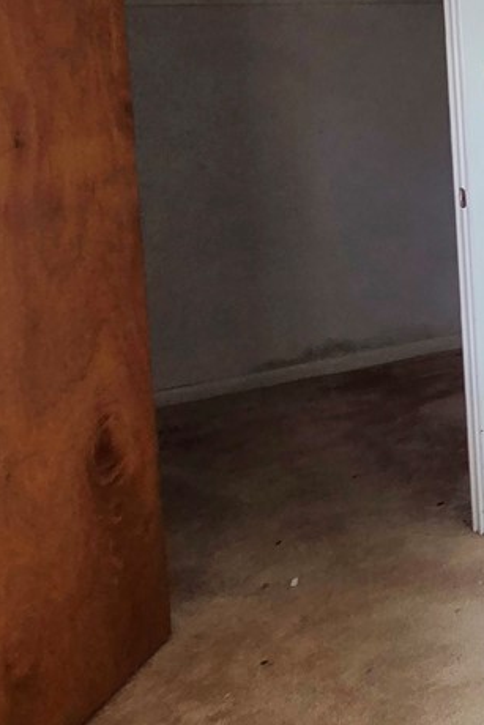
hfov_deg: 17.0
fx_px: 947
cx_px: 1055
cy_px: 85
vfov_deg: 39.2
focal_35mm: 47
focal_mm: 2.2
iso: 160
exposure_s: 1/60
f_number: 2.2
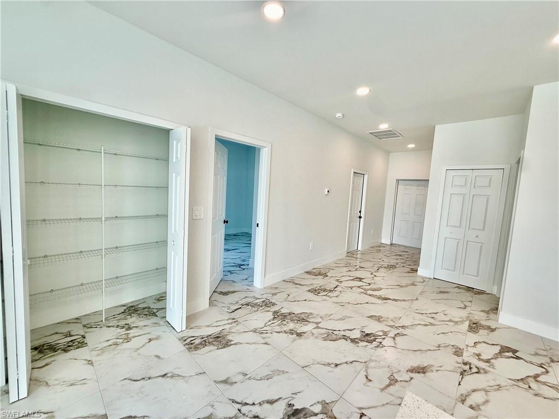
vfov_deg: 85.7
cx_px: 280
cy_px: 210
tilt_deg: -5.2
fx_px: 226
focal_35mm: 14
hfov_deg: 102.1
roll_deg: -3.4
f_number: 2.2
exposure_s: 1/161
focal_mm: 2.22
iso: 64
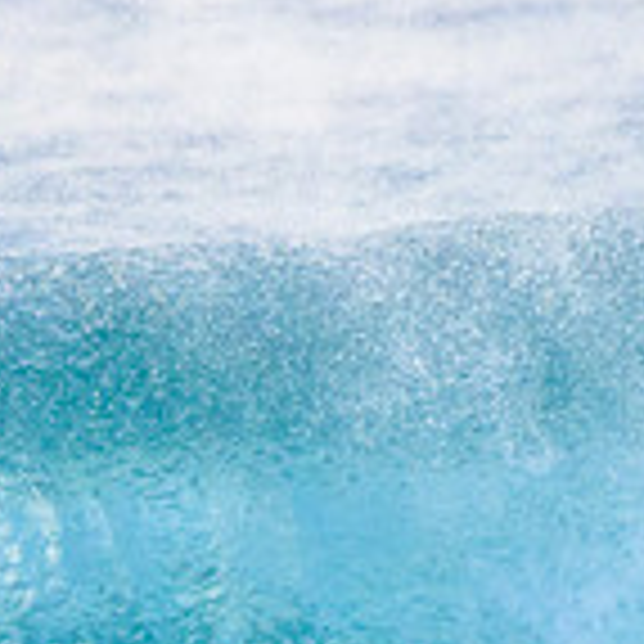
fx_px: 58177
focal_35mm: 2764
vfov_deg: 0.6
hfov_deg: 0.6
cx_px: -59
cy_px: 790
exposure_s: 1/2000
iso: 3600
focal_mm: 800
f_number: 11
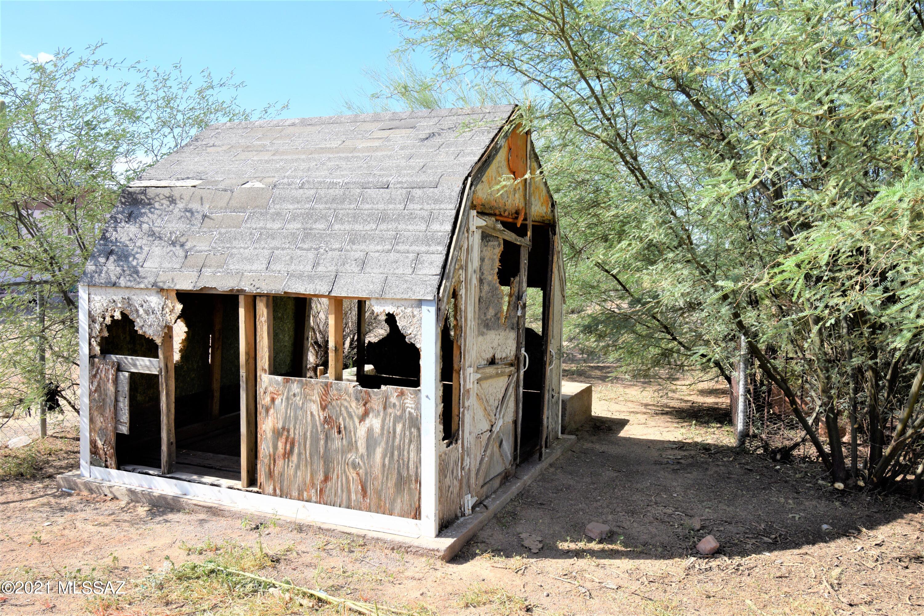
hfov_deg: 61.9
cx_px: 462
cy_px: 308
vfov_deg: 43.6
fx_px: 770
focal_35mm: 30
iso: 200
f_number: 9
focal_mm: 20
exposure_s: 1/320
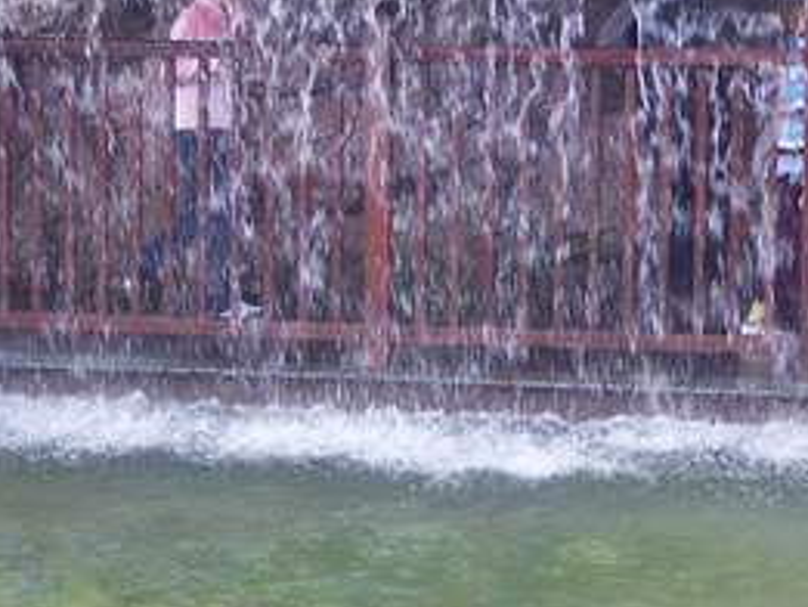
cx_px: 567
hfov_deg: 15.7
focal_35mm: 125
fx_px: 2919
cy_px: 37
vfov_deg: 11.8
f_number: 3.4
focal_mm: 10.7
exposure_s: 1/125
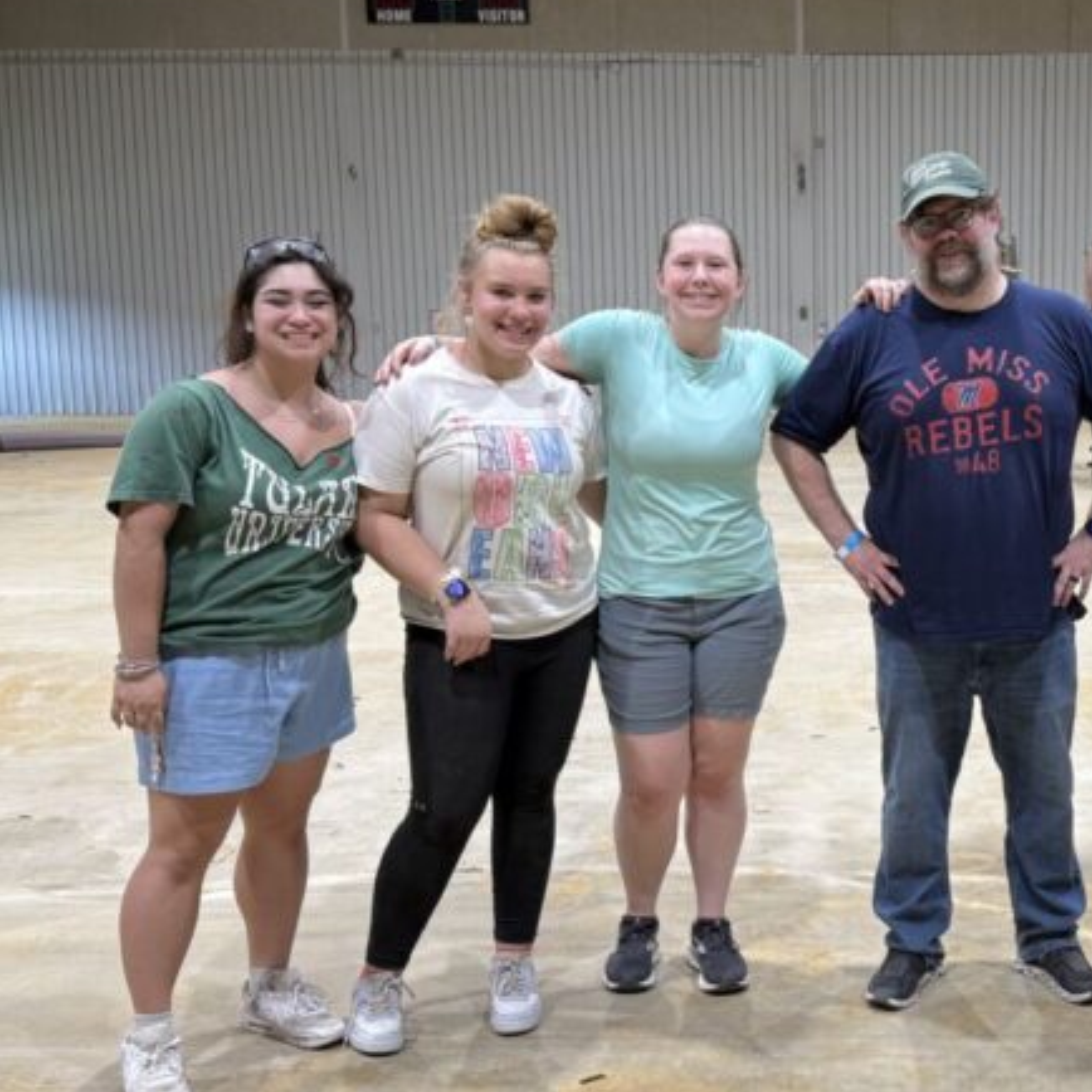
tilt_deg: -7.9
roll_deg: +0.9
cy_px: 571
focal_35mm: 50
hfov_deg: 33.0
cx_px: 881
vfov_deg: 34.0
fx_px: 1785
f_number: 1.78
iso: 125
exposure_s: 1/60
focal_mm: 6.76
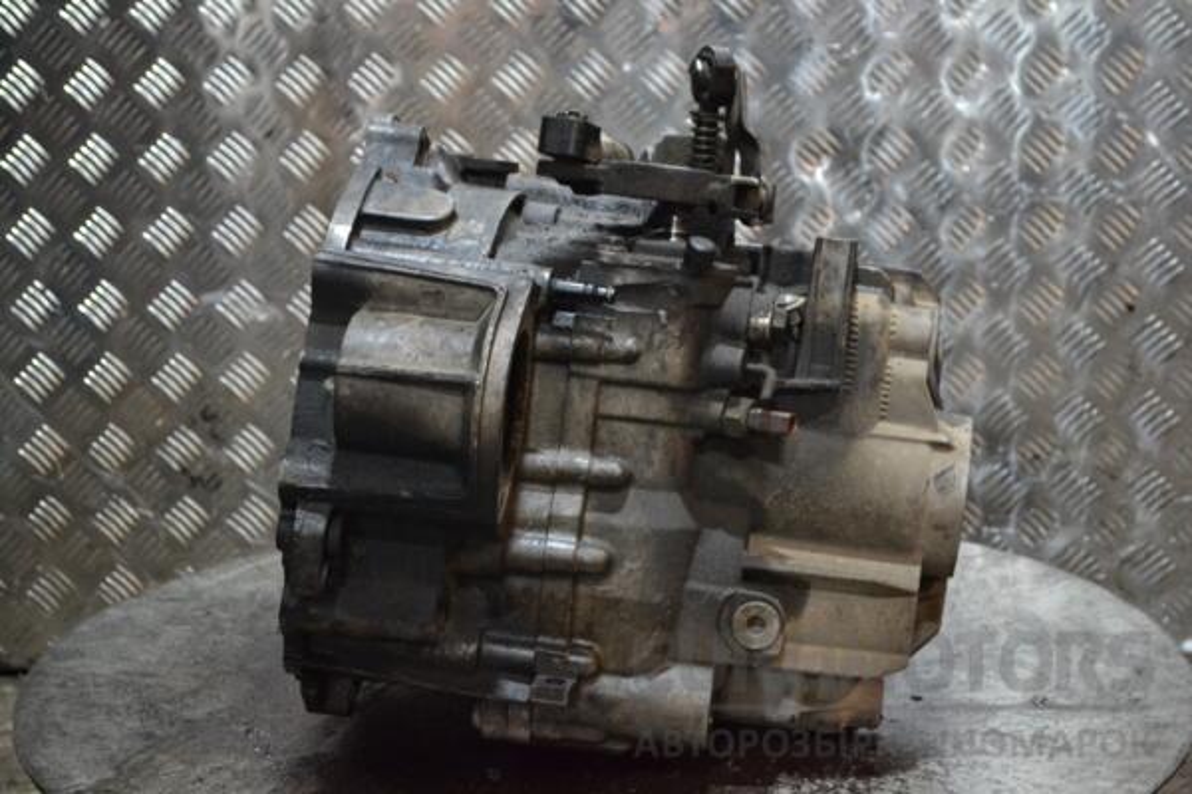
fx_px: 2384
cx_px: 596
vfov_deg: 18.9
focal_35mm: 72
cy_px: 397
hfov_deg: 28.1
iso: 2200
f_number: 5.3
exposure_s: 1/30
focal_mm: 48
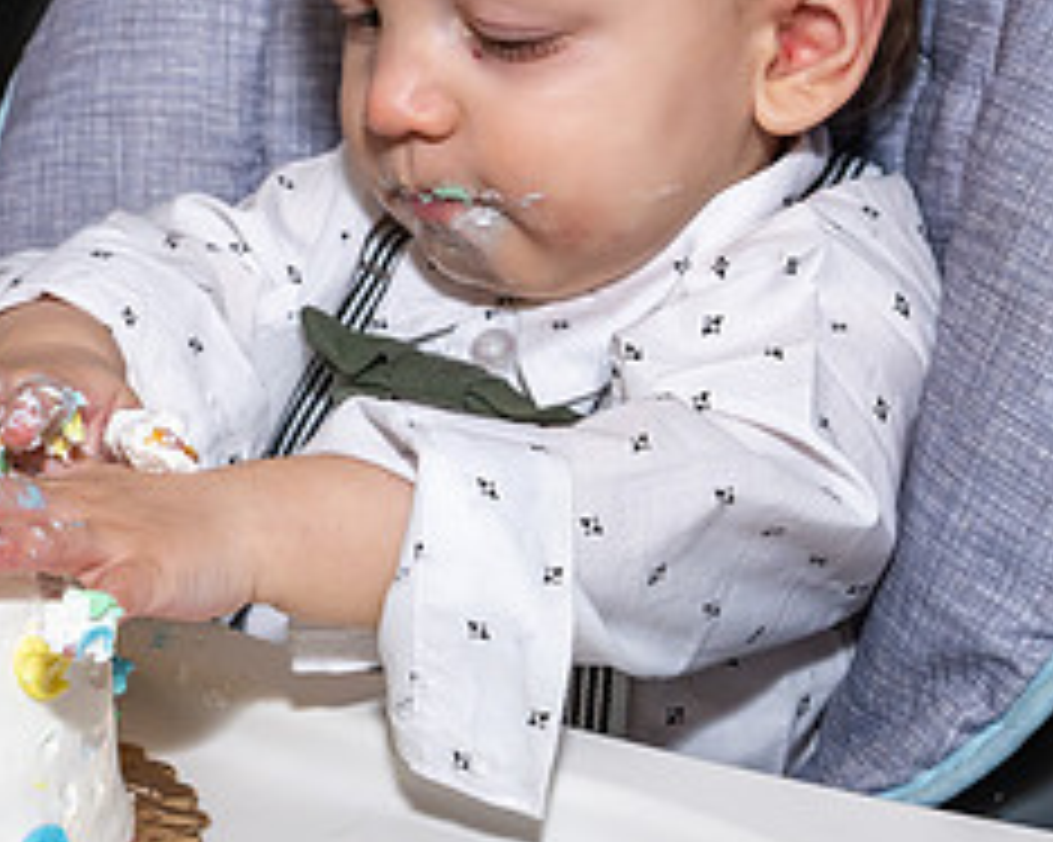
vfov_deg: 10.3
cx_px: -273
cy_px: 241
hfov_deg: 12.6
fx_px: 4642
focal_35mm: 149
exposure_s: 1/250
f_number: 8
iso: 640
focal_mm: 48
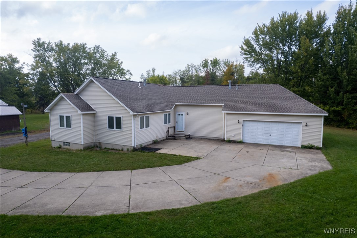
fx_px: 218
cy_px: 119
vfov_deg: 57.2
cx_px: 178
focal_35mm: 22
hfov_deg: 78.6
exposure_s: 1/640
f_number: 2.8
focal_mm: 8.38
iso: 110
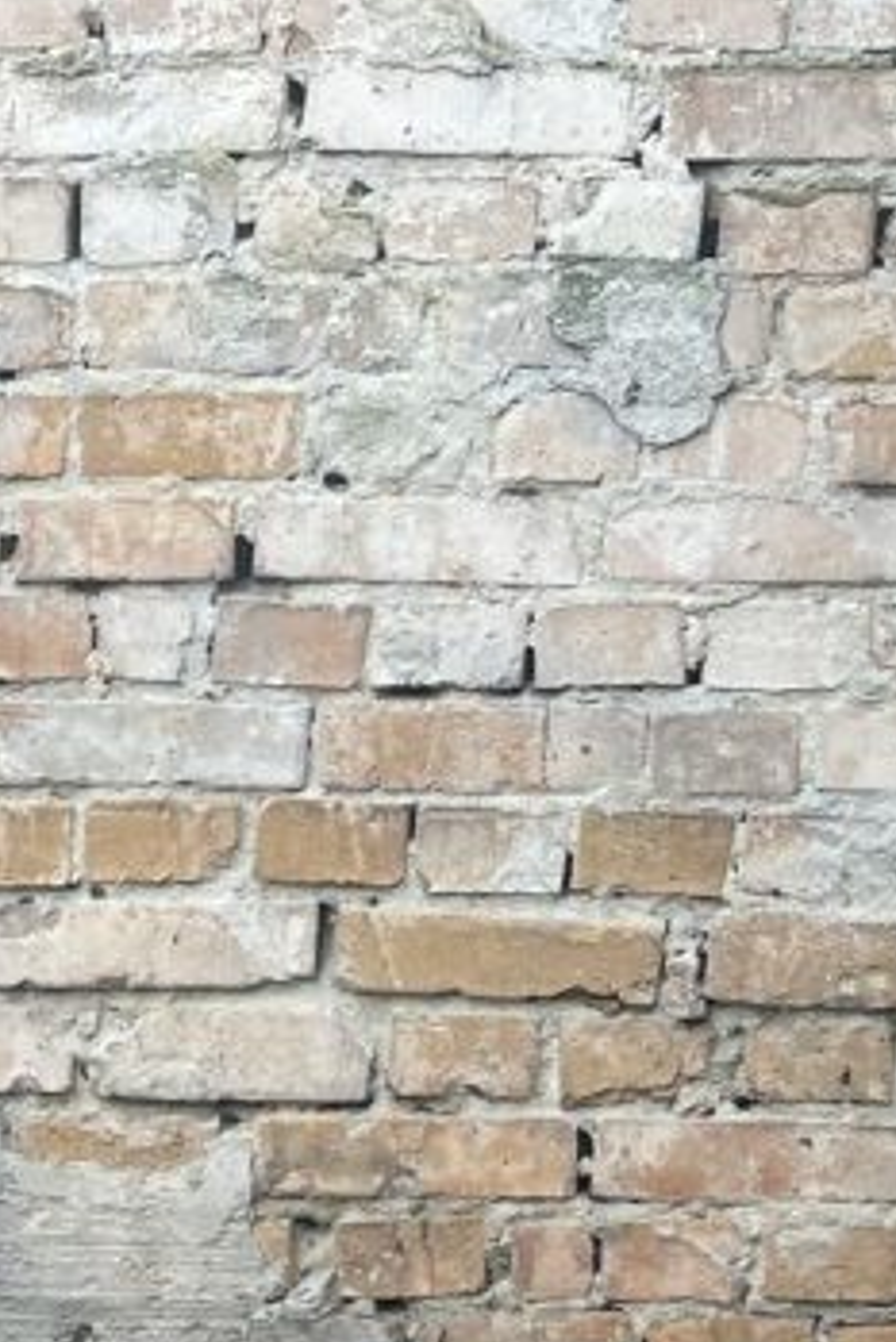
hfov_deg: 13.5
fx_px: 3468
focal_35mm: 93
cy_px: 1111
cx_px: -592
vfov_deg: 21.6
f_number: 1.6
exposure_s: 1/100
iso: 100
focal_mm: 5.1
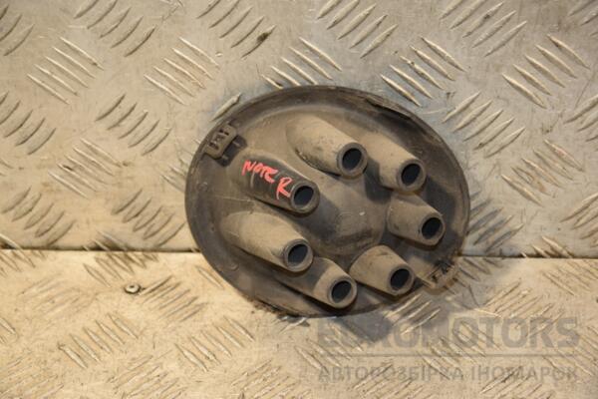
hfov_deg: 19.5
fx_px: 1744
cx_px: 299
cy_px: 200
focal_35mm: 105
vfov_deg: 13.0
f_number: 5.3
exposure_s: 1/125
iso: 800
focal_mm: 70
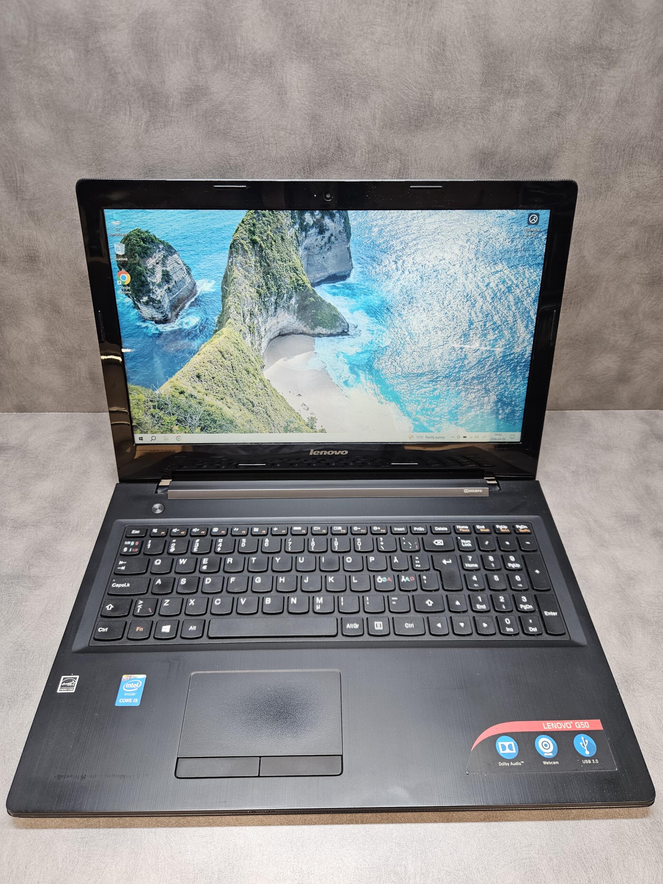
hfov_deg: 58.9
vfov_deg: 73.9
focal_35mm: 23
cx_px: 332
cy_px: 442
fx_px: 587
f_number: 1.8
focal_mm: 5.4
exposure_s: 1/100
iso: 160
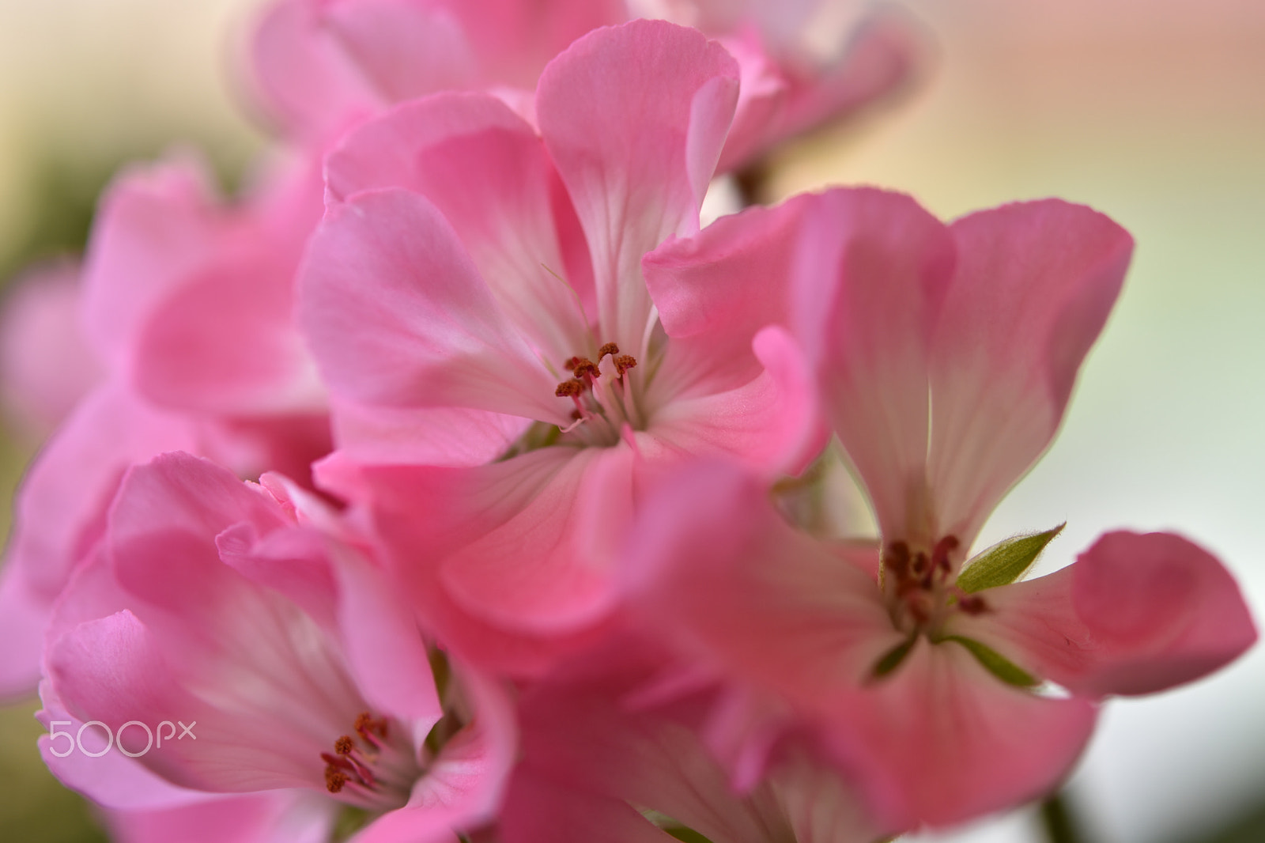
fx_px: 3162
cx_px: 632
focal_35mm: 90
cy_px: 422
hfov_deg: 22.6
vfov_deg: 15.2
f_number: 3.2
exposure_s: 1/125
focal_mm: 60
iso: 100
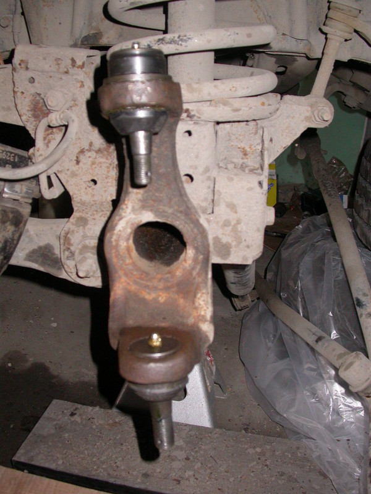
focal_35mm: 38
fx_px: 543
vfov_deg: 49.0
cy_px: 247
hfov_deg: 37.7
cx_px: 186
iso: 200
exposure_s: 1/60
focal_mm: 7.85
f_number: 2.6
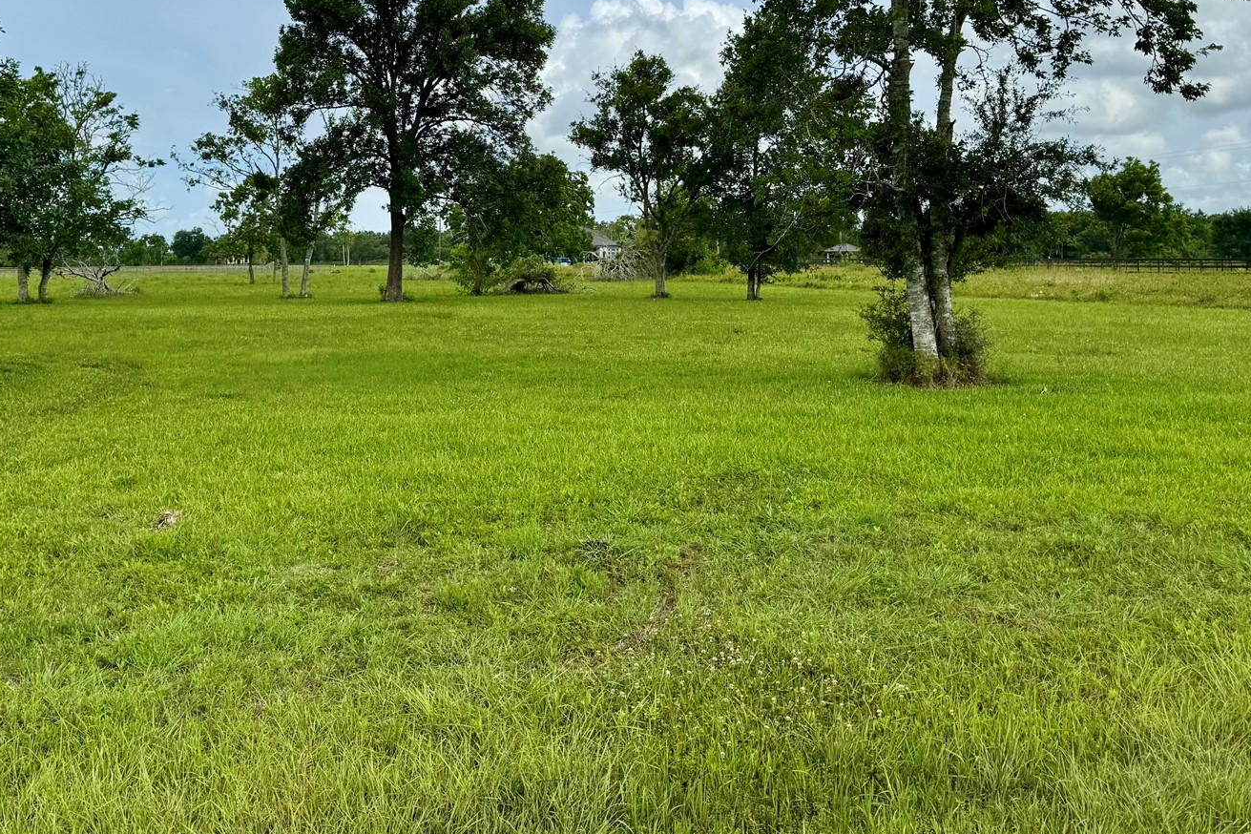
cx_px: 551
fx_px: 1355
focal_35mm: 39
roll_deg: +0.5
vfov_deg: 33.1
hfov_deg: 49.4
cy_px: 154
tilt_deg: +4.5
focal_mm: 6.76
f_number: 1.78
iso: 80
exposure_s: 1/7092
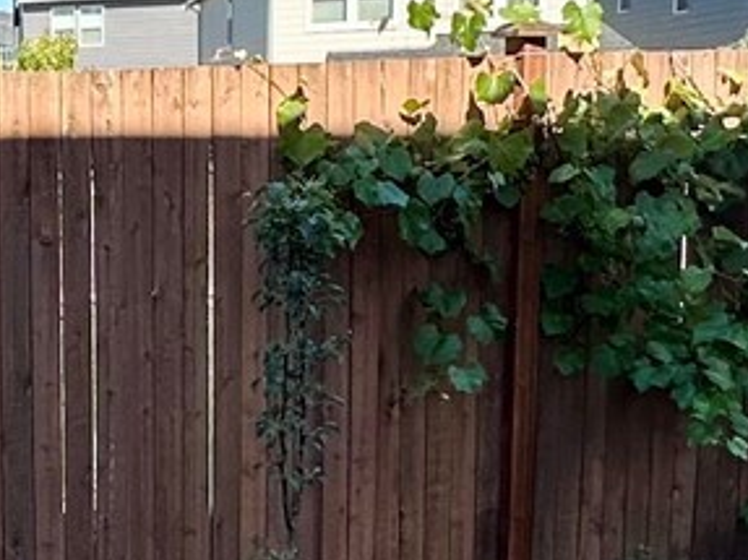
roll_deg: +2.0
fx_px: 1685
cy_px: 385
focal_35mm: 78
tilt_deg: -7.6
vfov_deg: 18.8
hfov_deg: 22.0
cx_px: -274
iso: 40
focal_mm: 2.22
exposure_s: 1/615
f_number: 2.2
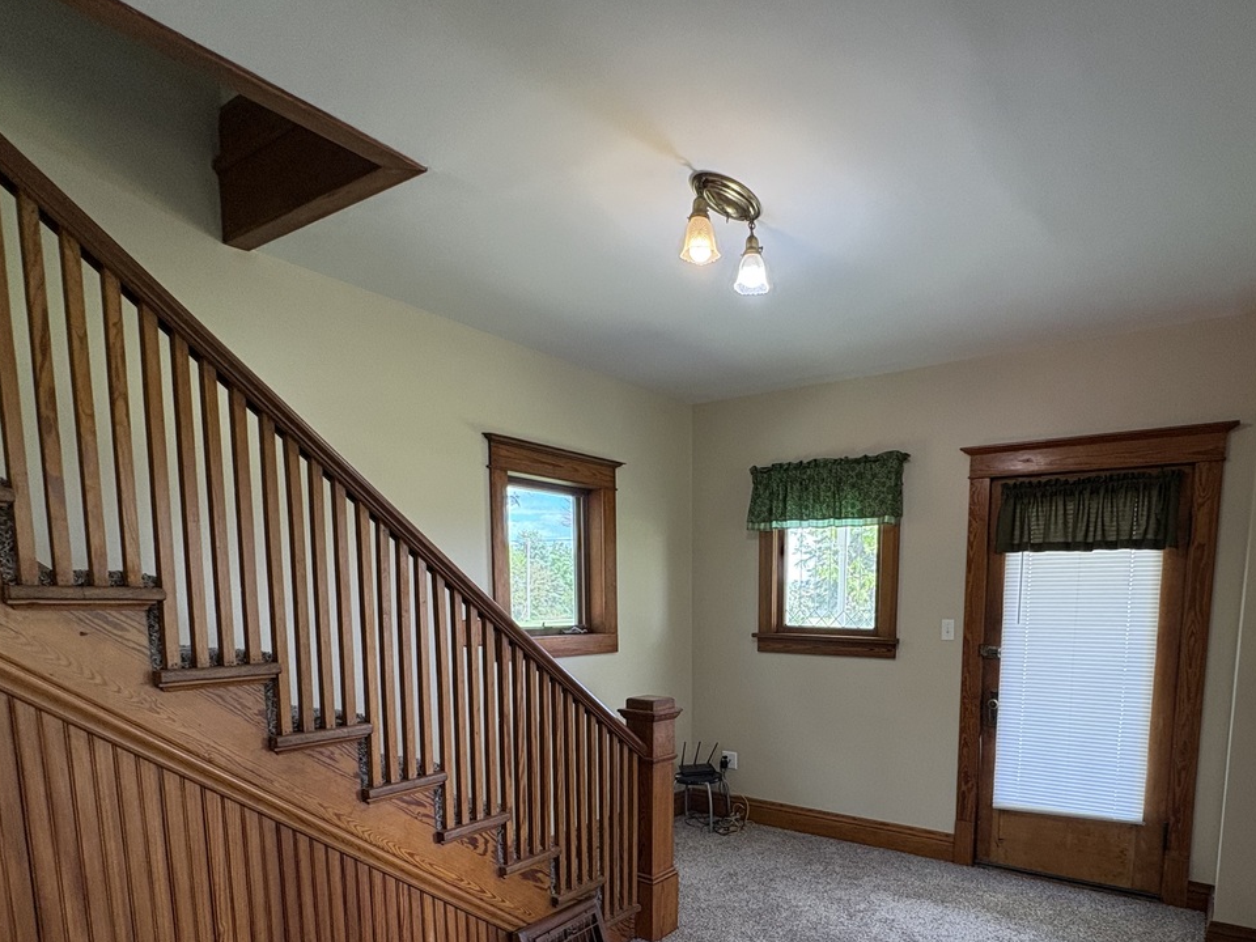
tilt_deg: -7.6
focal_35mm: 21
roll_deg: -0.1
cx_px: 739
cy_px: 691
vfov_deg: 60.4
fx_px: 762
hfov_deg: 78.3
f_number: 2.2
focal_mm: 2.22
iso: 250
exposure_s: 1/120
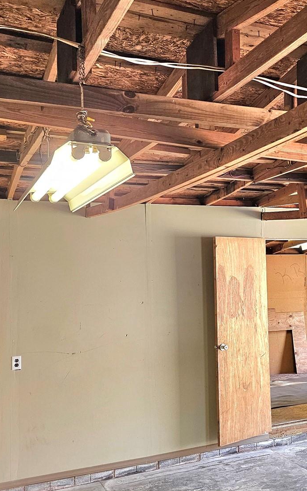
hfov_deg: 27.1
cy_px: 246
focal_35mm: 45
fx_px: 603
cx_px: 300
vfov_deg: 44.4
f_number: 1.7
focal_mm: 6.3
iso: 160
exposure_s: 1/120
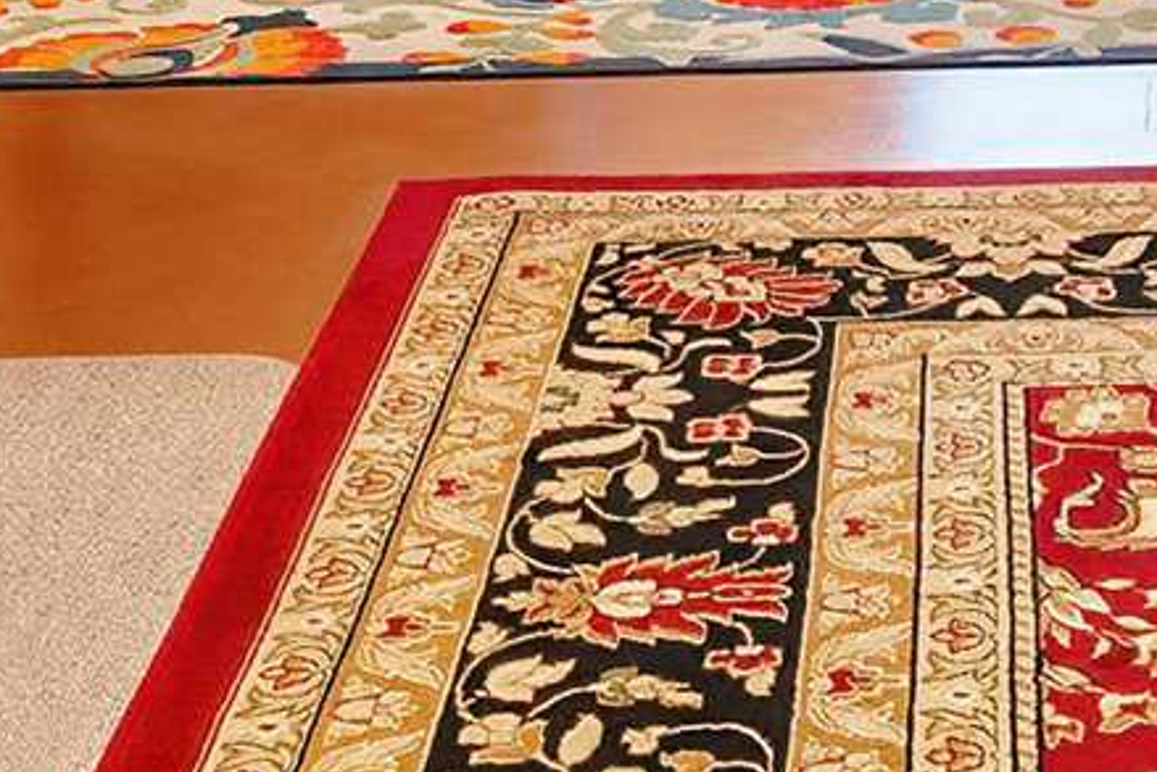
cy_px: -880
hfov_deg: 18.9
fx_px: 3376
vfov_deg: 11.5
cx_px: 1144
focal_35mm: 105
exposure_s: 1/2.5
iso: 400
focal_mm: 10
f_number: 9
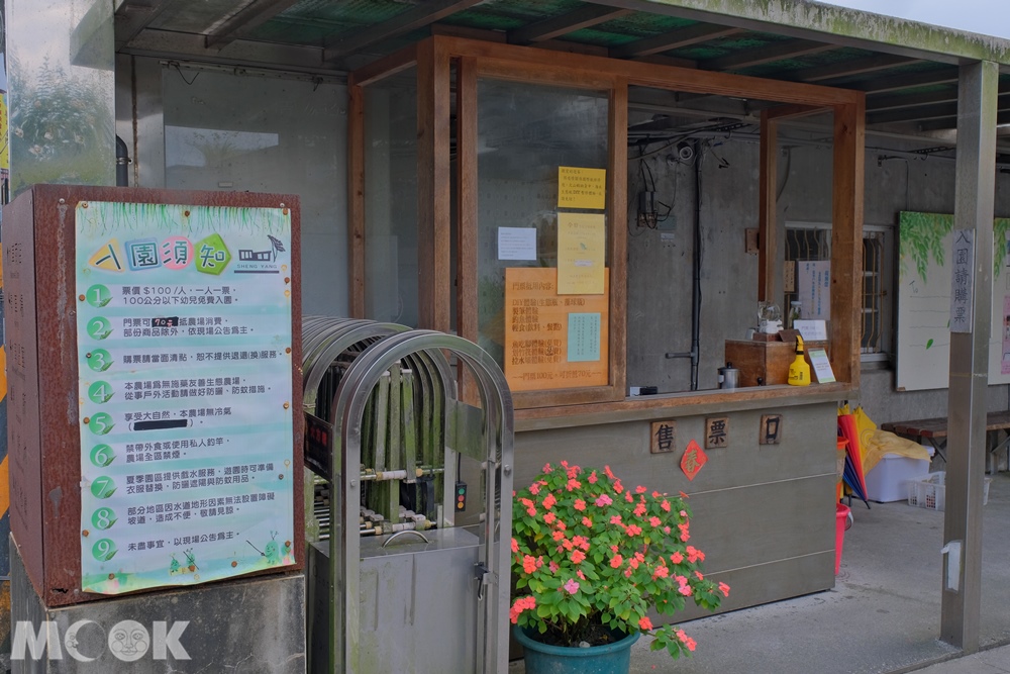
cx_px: 505
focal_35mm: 33
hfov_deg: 57.2
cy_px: 337
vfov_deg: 40.0
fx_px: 926
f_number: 8
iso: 1250
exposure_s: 1/160
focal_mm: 22
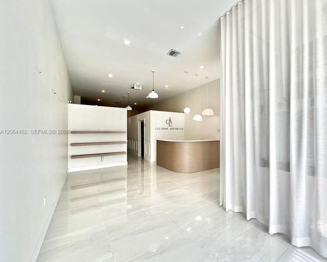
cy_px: 132
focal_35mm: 14
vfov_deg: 88.0
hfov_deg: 100.4
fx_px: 135
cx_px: 179
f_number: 1.8
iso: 32
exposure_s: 1/247
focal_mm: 1.57
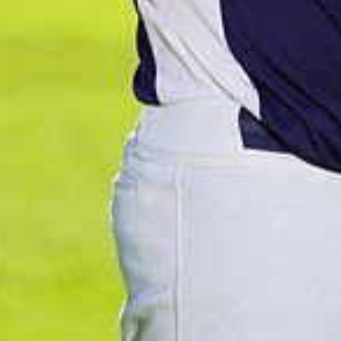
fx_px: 10287
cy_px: -262
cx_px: 253
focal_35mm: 923
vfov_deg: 1.9
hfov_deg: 1.9
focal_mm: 274
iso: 100
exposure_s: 1/250
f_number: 7.1
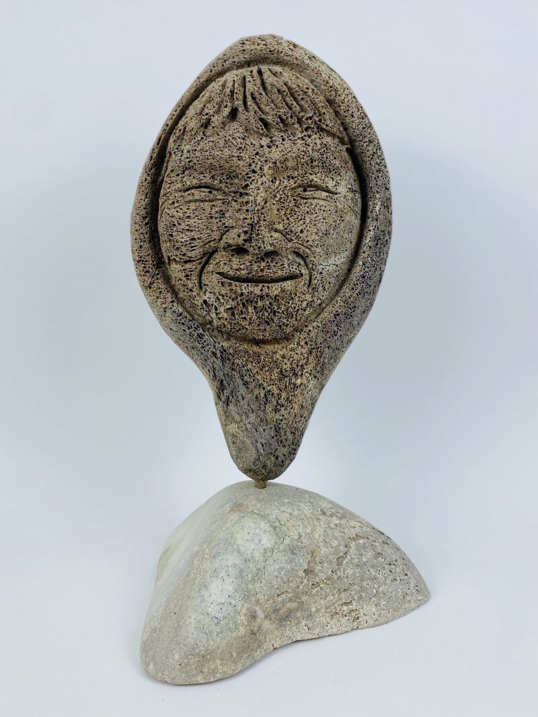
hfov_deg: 53.1
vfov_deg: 67.3
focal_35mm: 26
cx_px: 269
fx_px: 539
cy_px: 358
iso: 32
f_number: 1.8
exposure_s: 1/188
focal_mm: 4.25
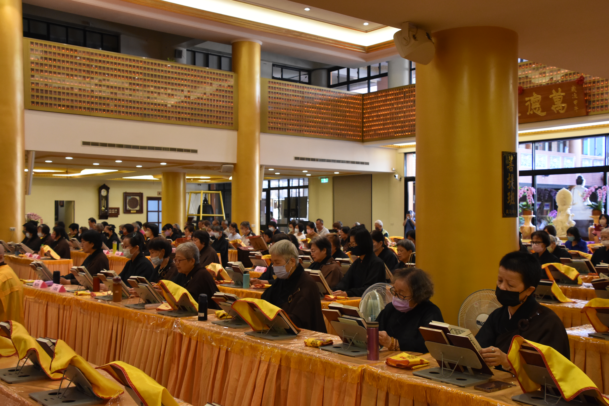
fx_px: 660
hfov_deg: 49.6
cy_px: 203
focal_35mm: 39
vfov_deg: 34.2
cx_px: 304
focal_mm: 26
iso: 1600
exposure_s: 1/125
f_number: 5.6
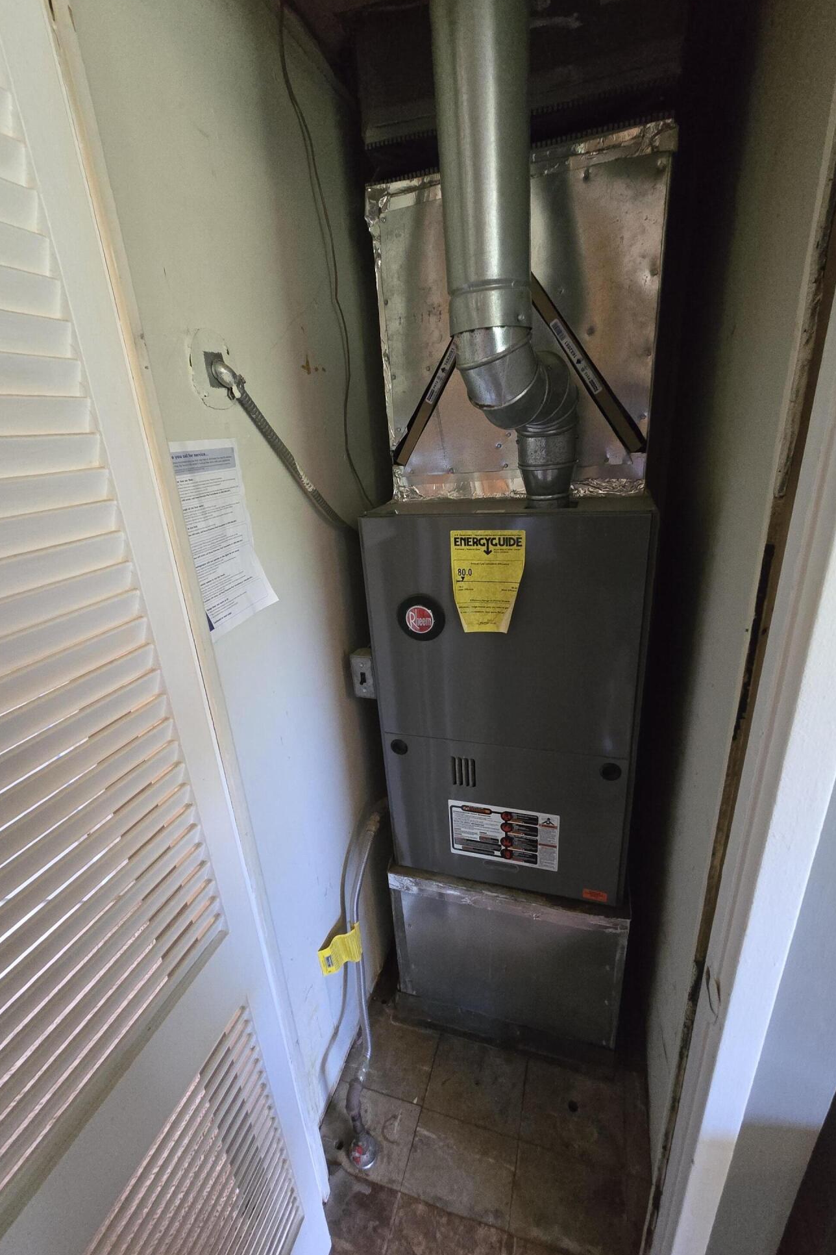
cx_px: 431
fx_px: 488
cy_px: 640
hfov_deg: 81.2
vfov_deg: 104.2
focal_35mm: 14
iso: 1250
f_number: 2.2
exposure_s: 1/60
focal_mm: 2.2
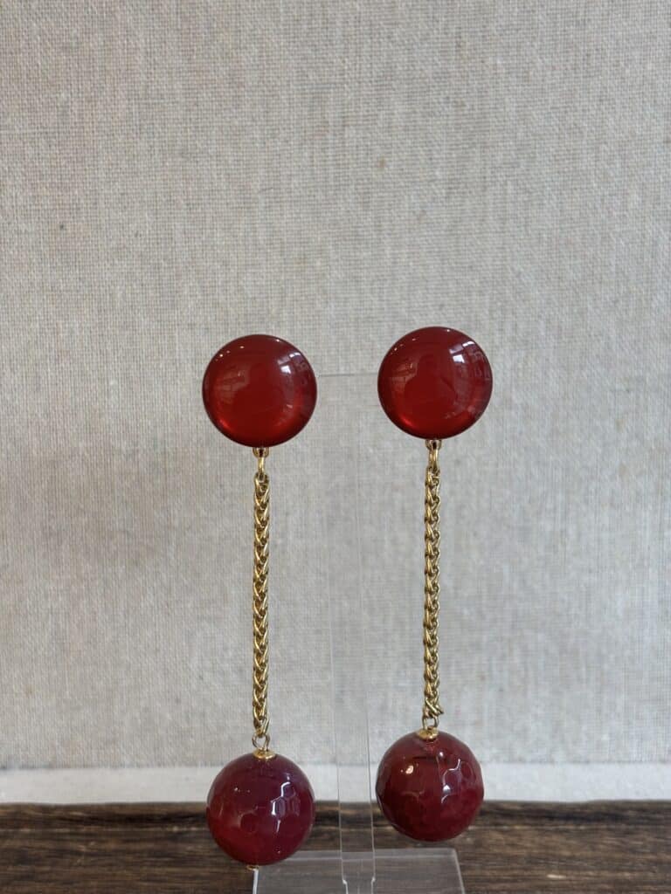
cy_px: 447
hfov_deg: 28.0
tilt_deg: -9.9
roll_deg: -0.3
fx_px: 1344
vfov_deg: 36.8
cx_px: 336
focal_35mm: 52
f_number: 1.6
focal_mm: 5.96
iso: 50
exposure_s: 1/100
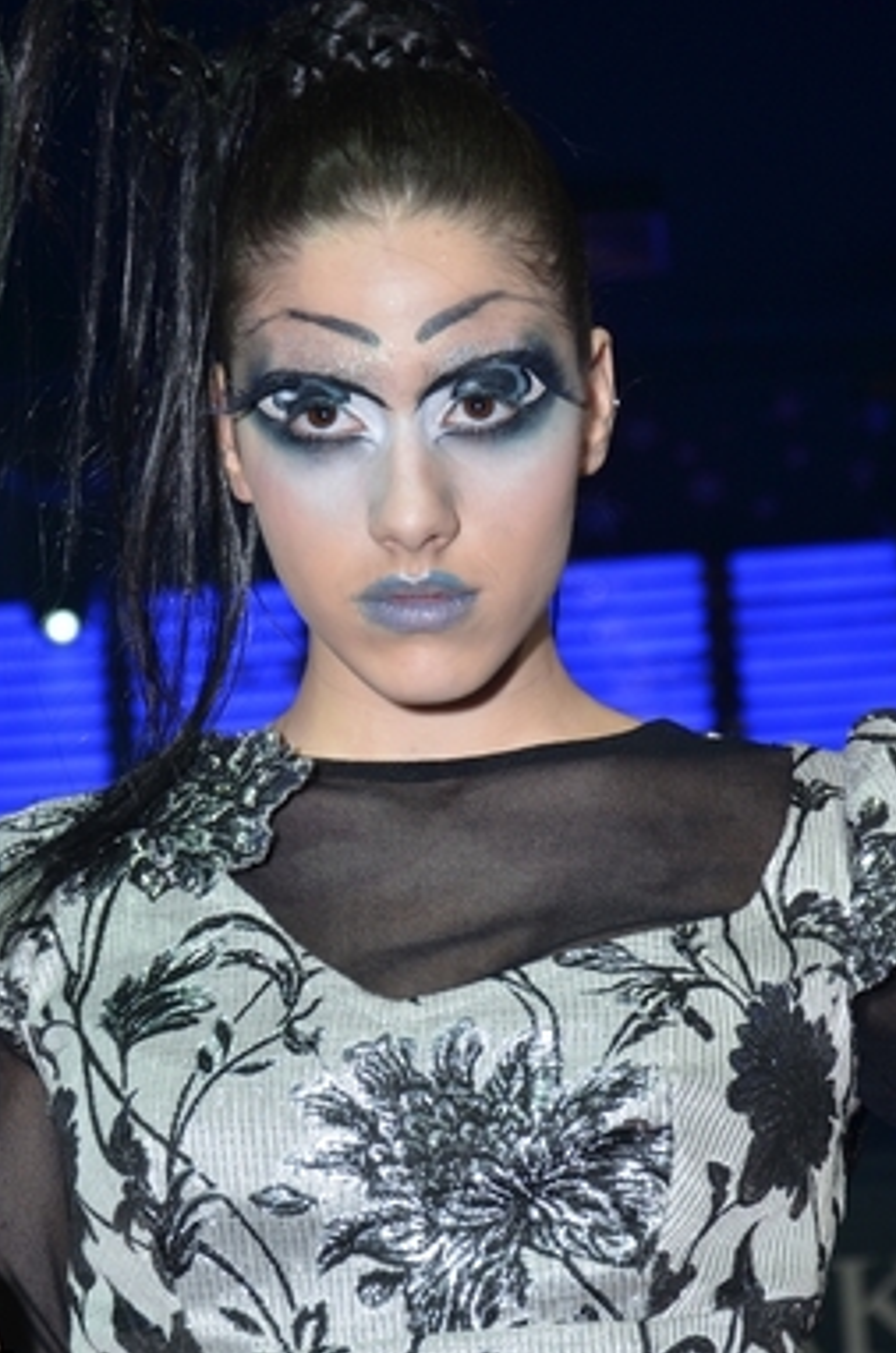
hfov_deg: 13.4
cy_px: 553
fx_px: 3825
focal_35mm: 102
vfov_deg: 20.0
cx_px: 429
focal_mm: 50
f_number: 5
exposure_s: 1/100
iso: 400
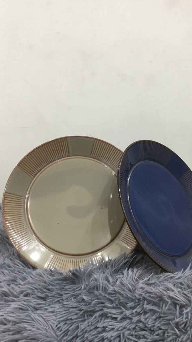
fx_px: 308
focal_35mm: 34
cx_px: 110
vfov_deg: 58.0
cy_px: 171
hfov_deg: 34.6
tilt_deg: -13.2
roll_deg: +0.2
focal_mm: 3.3
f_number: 2.4
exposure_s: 1/33
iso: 100
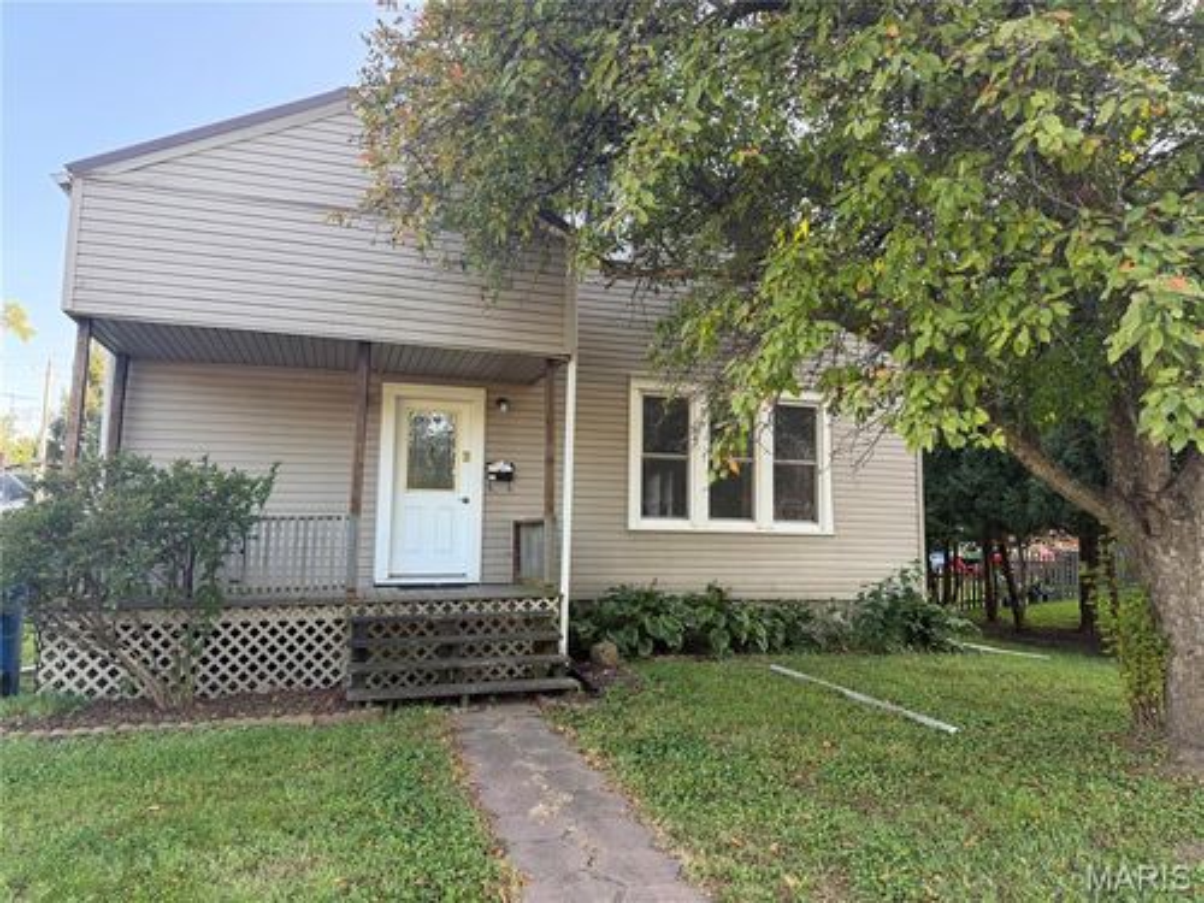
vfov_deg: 56.8
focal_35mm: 24
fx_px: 835
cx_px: 602
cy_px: 452
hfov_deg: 71.6
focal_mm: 6.76
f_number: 1.78
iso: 80
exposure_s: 1/186
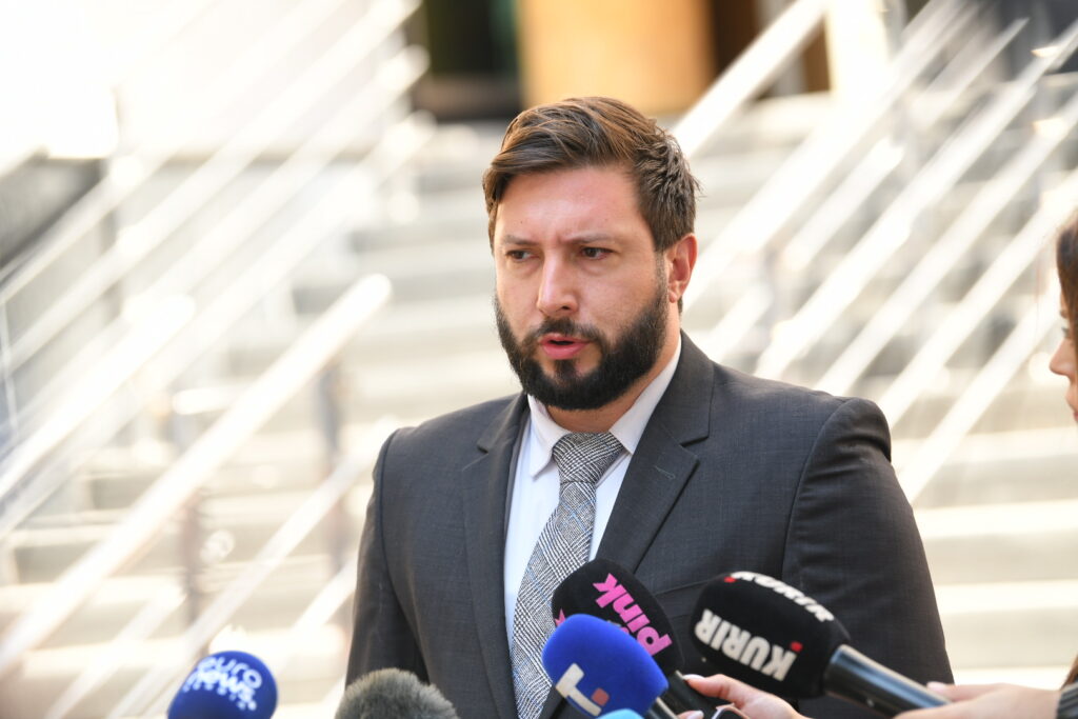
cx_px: 539
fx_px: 4791
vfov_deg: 8.6
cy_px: 360
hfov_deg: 12.8
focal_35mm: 160
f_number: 4
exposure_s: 1/250
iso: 400
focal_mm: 160
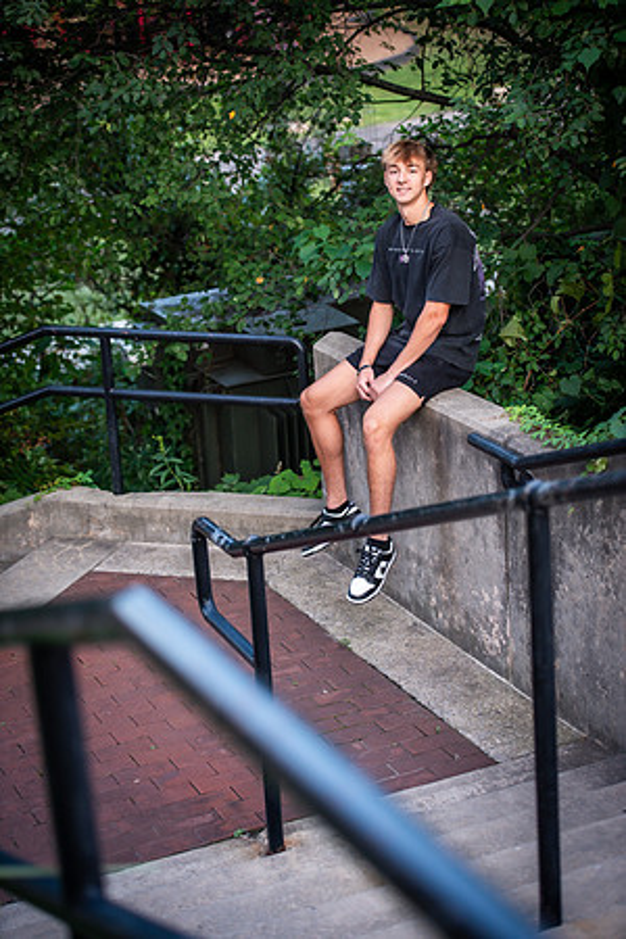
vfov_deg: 28.8
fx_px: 1826
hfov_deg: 19.5
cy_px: 470
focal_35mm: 70
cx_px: 313
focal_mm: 70
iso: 800
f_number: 2.8
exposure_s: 1/160
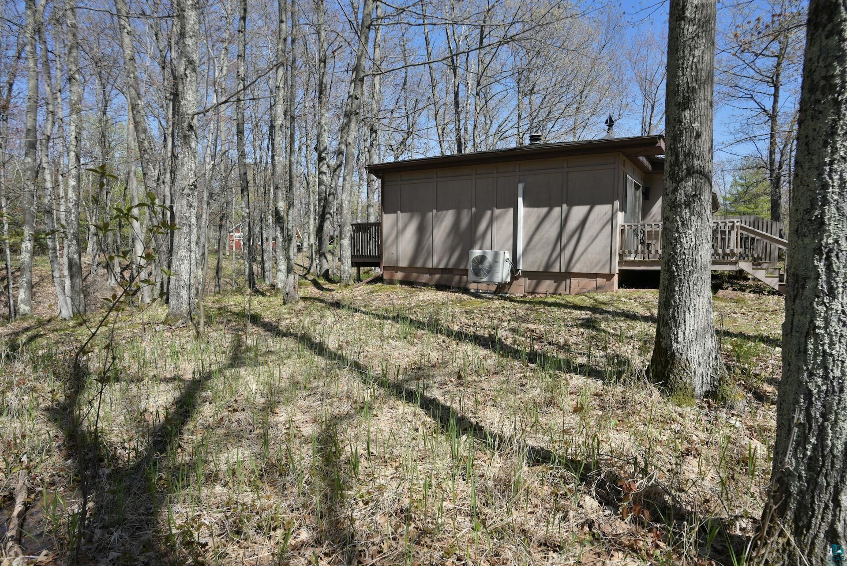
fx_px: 471
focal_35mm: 20
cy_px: 283
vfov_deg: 62.0
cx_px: 424
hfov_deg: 84.0
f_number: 6.3
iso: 800
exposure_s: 1/2000
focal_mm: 20
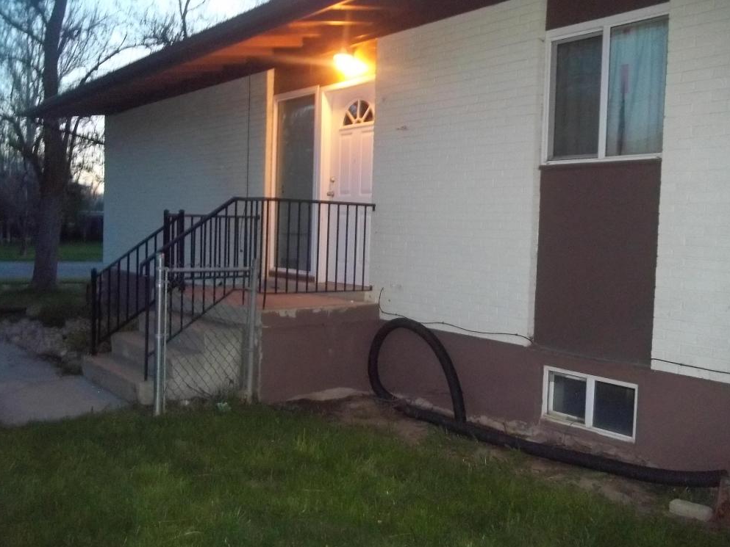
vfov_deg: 42.9
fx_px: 696
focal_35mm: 33
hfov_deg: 55.3
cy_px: 281
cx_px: 368
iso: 400
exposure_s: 1/30
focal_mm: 5.7
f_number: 2.9
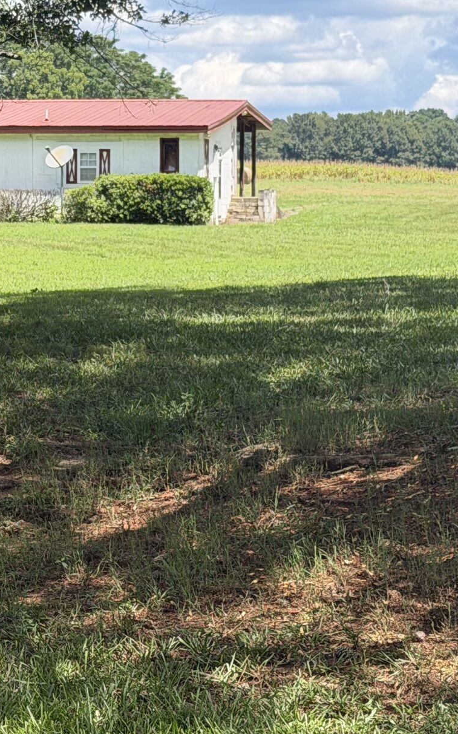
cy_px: 57
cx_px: -84
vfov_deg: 16.0
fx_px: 2578
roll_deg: -0.3
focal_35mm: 129
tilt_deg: +3.4
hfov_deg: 10.0
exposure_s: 1/2088
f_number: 1.78
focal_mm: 6.76
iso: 80
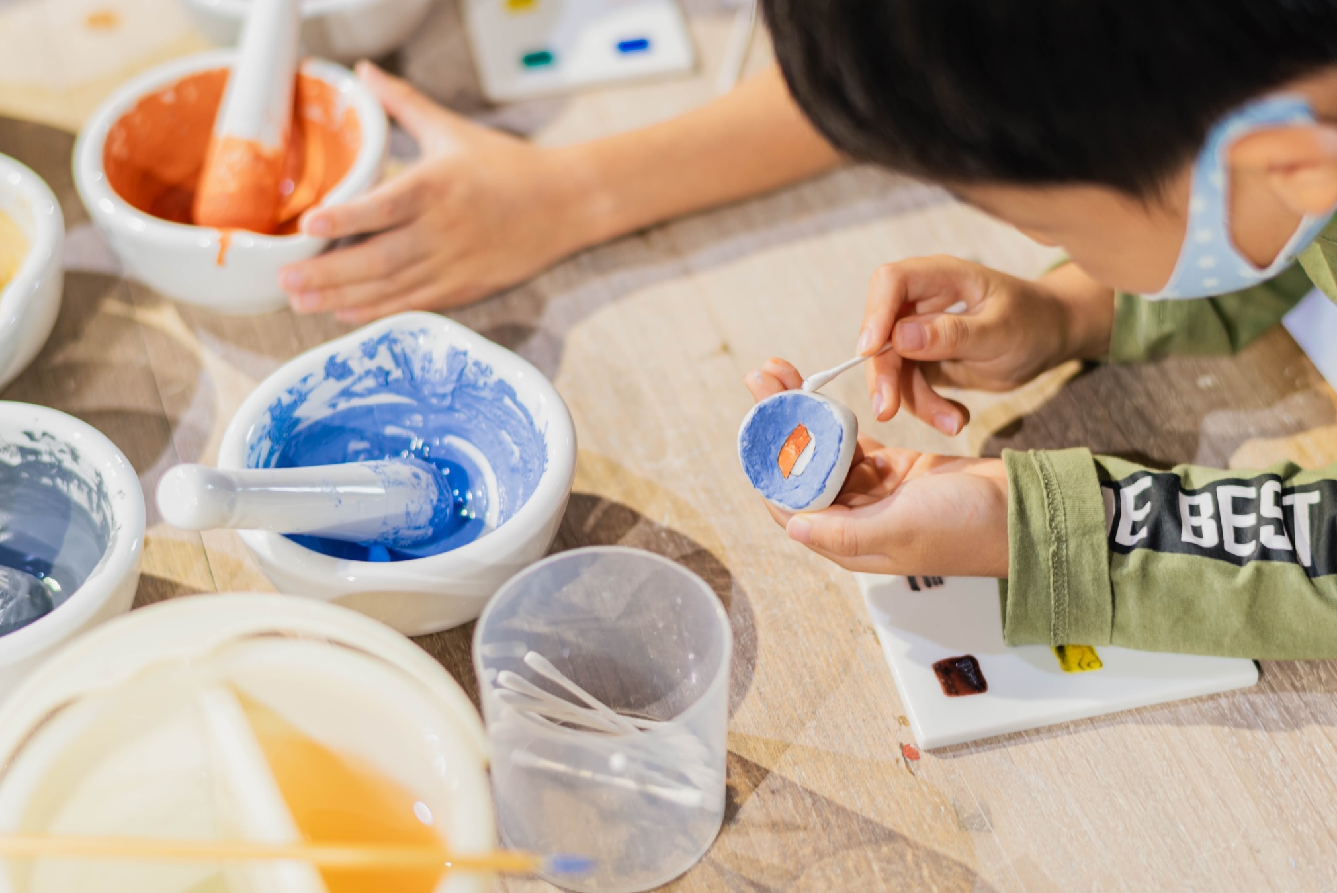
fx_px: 2452
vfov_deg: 20.6
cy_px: 391
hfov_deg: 30.5
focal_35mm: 66
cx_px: 697
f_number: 2
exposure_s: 1/60
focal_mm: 58
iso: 100
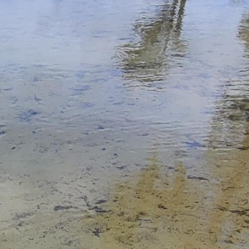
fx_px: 562
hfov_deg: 20.5
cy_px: 310
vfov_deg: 22.7
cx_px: -149
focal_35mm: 69
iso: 50
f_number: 2.2
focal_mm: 2.2
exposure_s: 1/1154
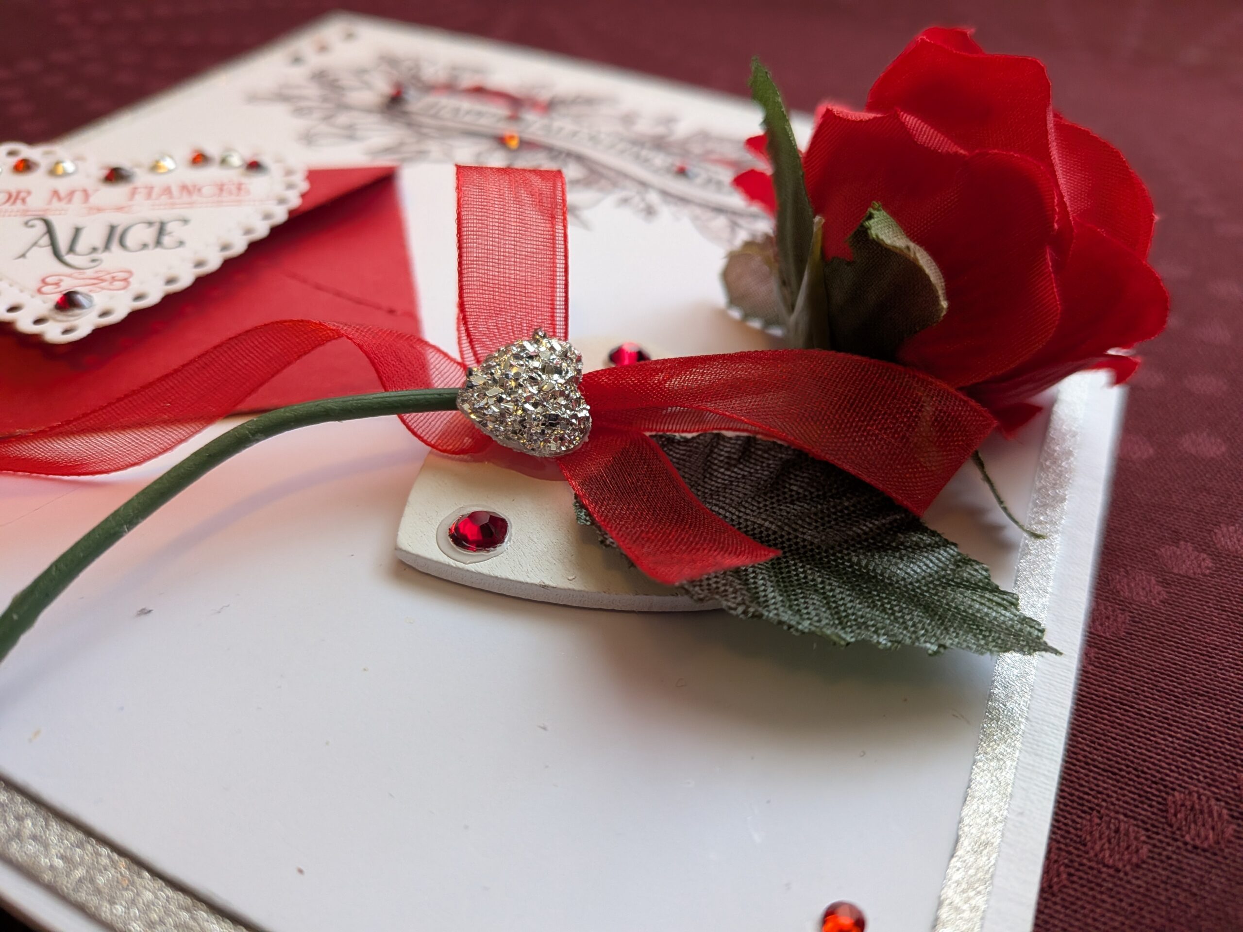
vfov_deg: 56.8
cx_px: 622
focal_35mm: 24
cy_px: 466
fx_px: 862
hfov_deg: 71.6
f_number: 1.7
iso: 495
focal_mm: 4.53
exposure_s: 1/100
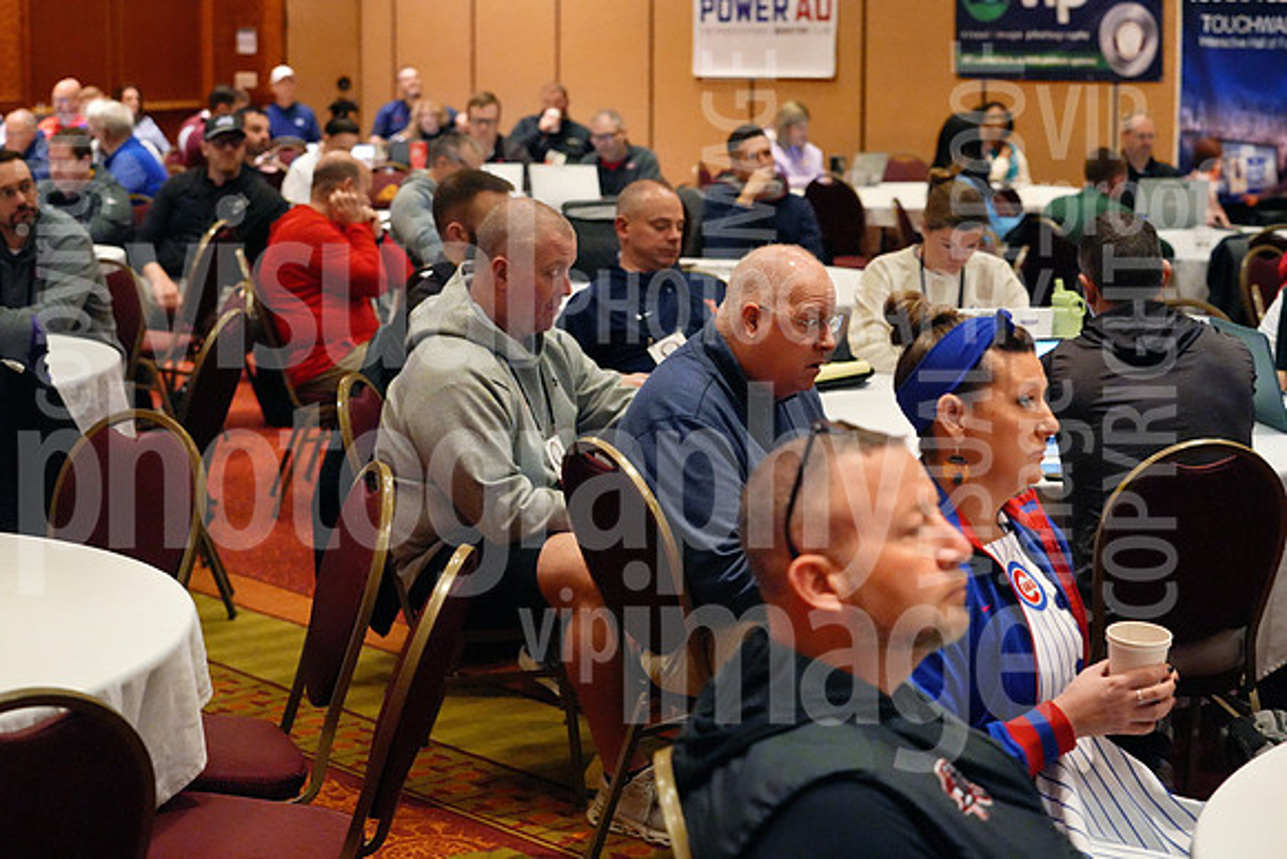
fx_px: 2503
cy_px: 430
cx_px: 644
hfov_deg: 28.8
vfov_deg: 19.5
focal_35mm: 70
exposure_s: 1/250
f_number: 4.5
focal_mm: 70
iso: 12800
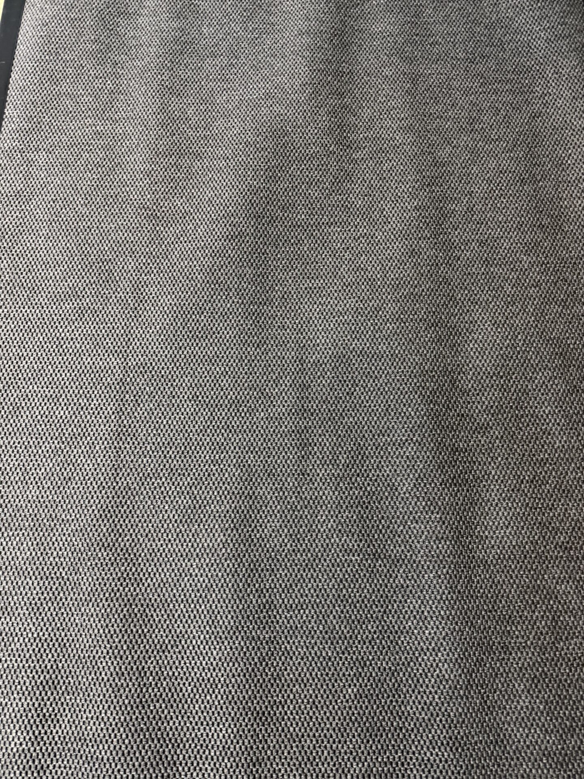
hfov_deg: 56.8
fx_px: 540
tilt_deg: -76.5
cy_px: 390
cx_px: 292
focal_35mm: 24
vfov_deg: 71.6
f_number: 1.78
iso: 800
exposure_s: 1/33
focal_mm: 6.76
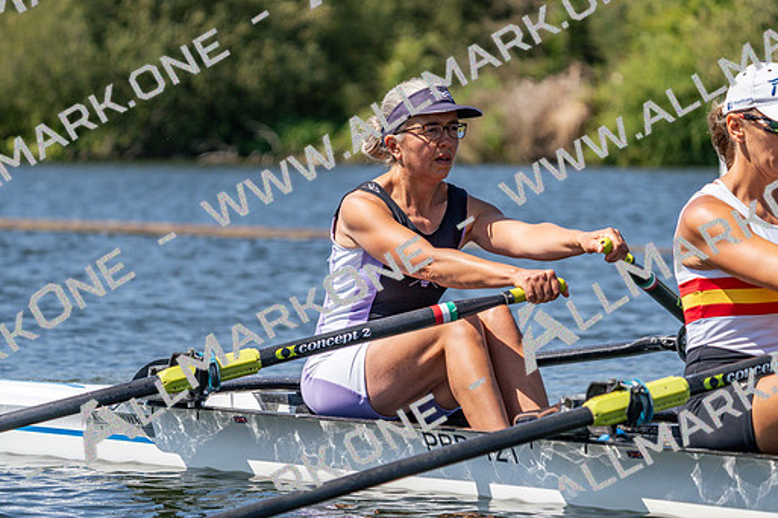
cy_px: 231
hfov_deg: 9.1
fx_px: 4884
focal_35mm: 226
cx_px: 388
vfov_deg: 6.1
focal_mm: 200
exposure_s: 1/2000
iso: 250
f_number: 5.6
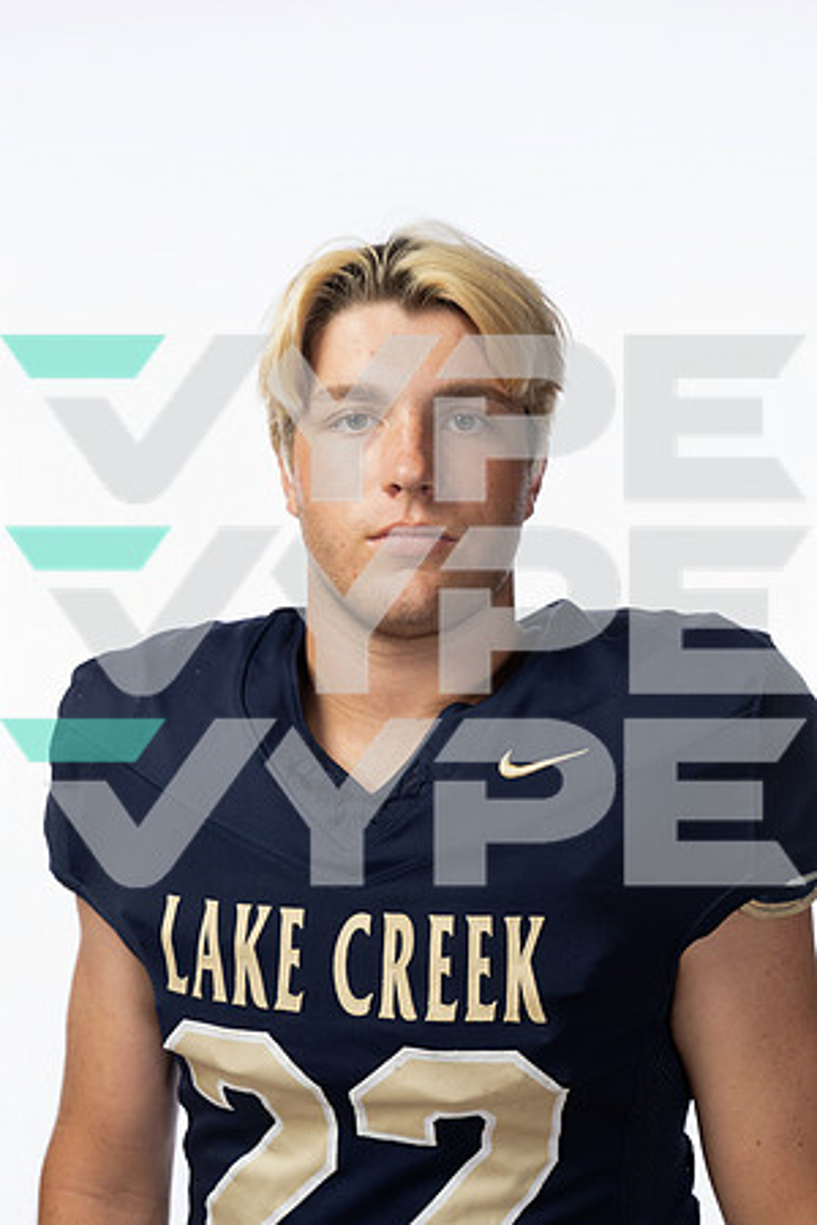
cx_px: 408
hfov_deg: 26.0
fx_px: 1770
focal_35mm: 52
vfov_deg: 38.2
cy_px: 612
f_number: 8
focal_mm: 52
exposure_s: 1/250
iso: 640
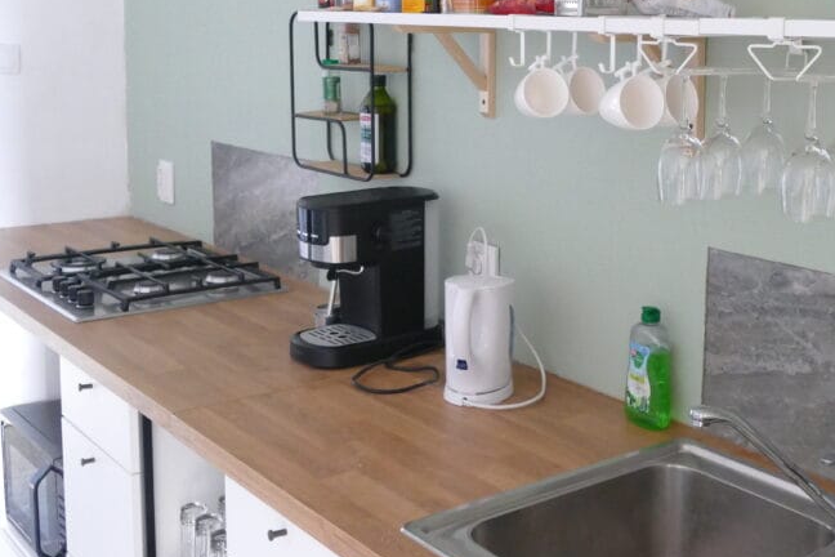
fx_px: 1136
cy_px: 166
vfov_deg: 27.3
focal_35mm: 49
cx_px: 557
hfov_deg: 39.9
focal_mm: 11.35
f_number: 3
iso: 1600
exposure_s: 1/60
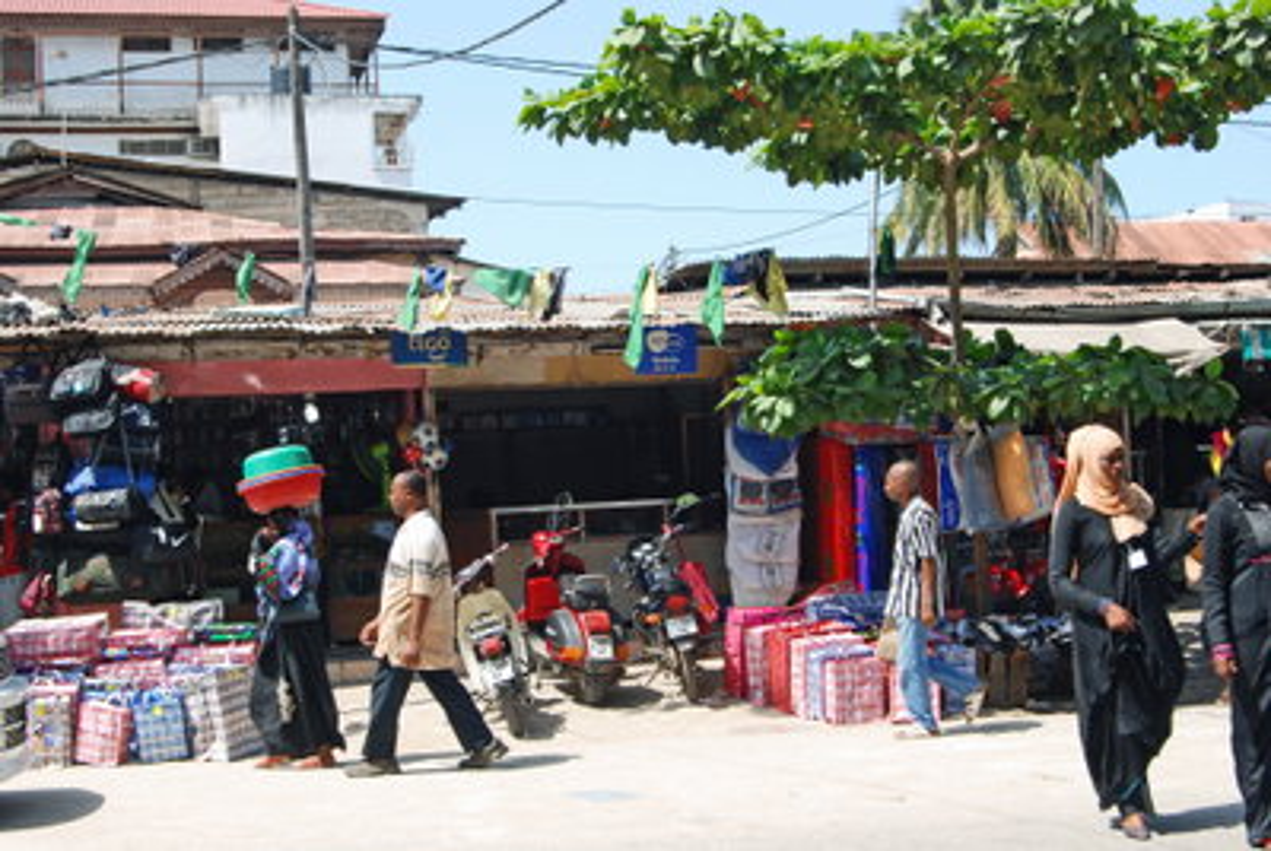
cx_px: 636
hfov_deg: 37.8
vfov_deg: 25.8
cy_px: 426
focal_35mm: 52
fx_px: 1856
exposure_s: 1/160
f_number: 10
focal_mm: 35
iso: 250
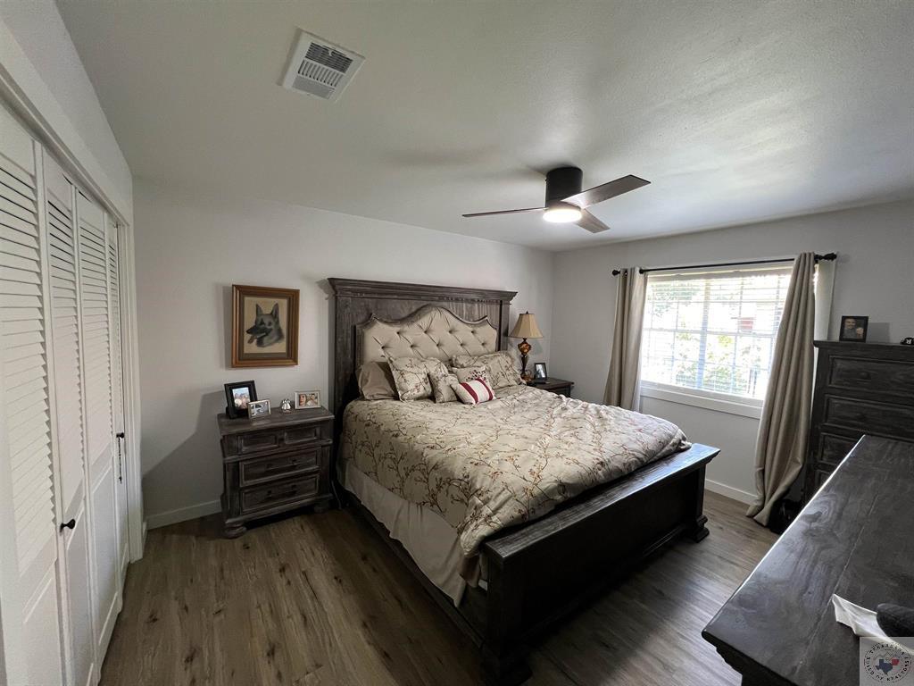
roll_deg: -1.7
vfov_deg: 89.9
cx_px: 457
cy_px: 343
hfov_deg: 106.2
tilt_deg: -5.6
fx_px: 343
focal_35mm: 13
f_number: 1.8
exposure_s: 1/60
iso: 250
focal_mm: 1.57
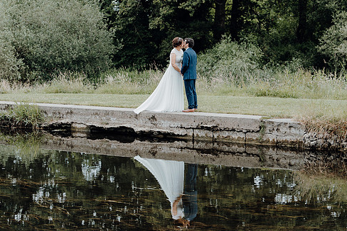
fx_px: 791
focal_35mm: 82
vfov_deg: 16.7
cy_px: 115
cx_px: 190
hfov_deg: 24.7
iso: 400
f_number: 2.8
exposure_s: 1/800
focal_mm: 46
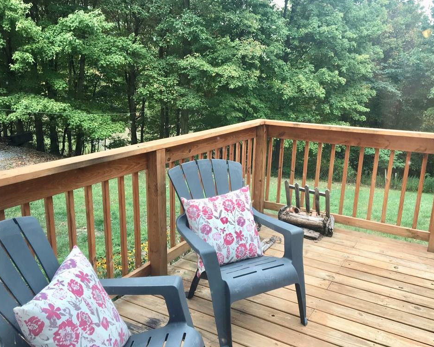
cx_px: 226
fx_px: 398
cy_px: 175
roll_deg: -1.0
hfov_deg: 57.2
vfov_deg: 47.1
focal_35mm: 31
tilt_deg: -14.2
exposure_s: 1/60
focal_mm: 4.15
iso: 32
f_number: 2.2
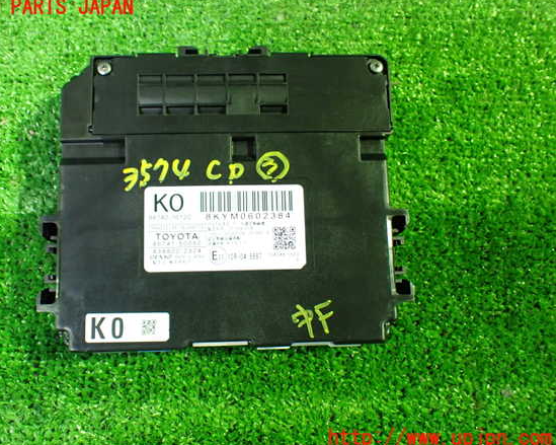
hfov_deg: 55.6
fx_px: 526
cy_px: 223
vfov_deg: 45.8
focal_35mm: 32
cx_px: 253
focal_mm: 5.4
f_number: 2.3
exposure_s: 1/30
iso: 800
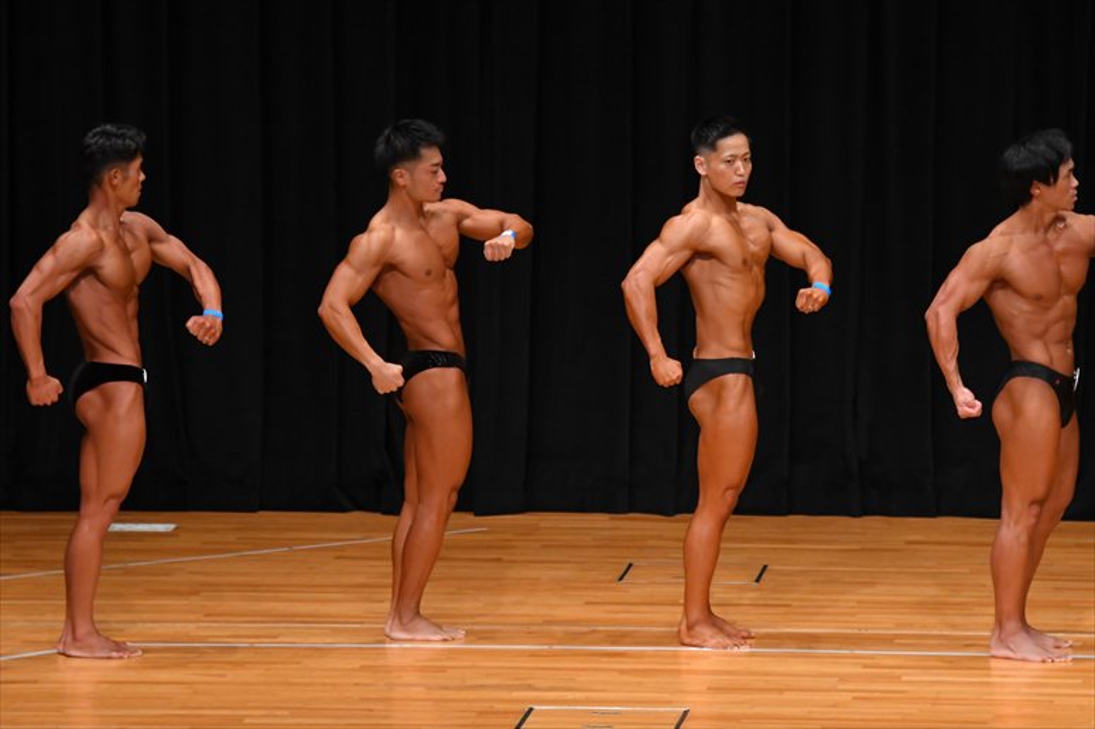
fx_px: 6840
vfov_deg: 6.1
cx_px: 548
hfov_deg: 9.2
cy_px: 364
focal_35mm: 225
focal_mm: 150
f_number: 5.6
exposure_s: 1/400
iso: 3200
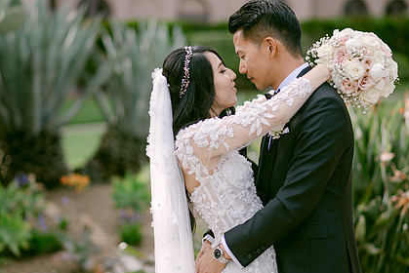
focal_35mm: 122
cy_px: 142
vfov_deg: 11.3
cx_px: 215
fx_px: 1387
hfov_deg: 16.8
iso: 100
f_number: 2
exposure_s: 1/1600
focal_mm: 85
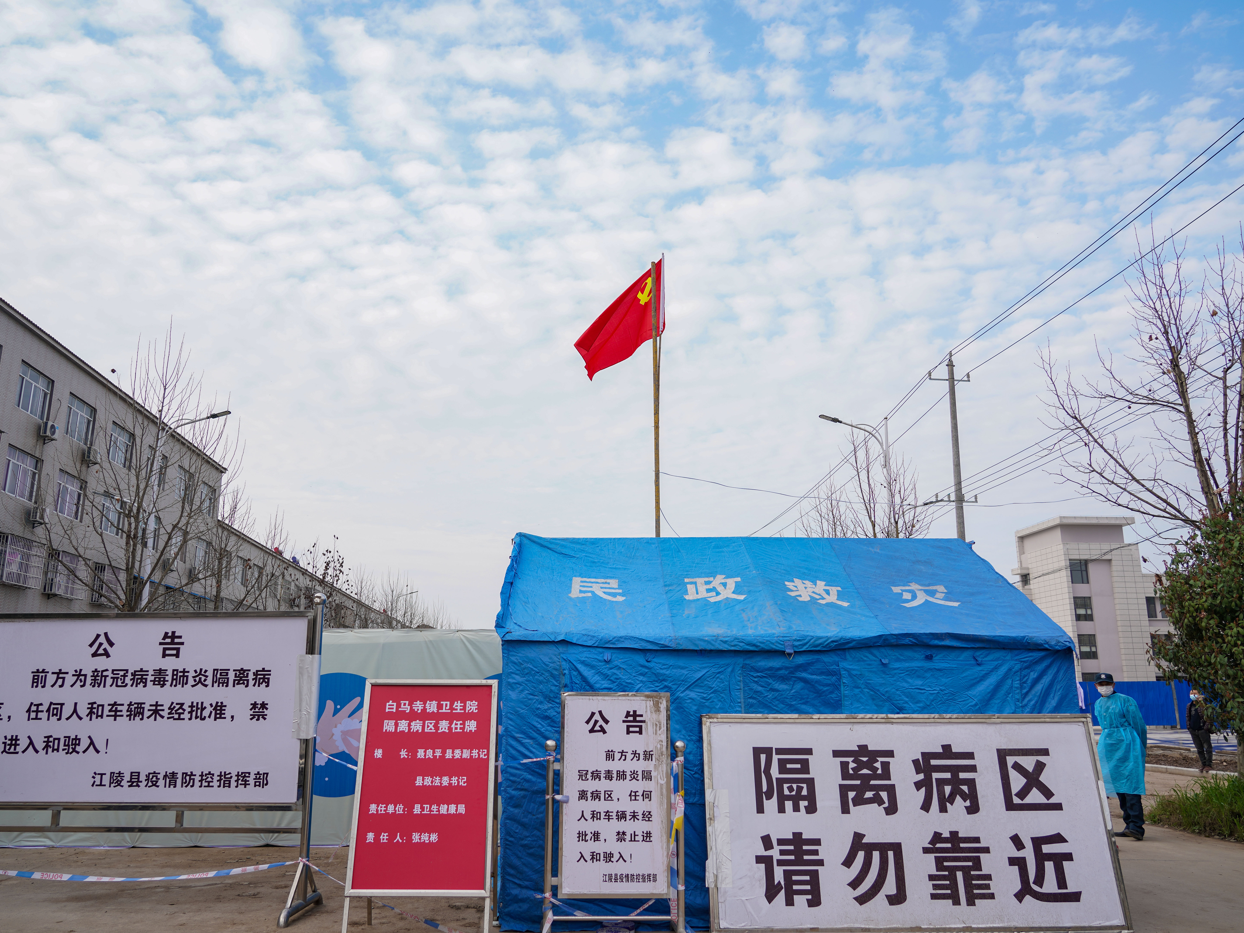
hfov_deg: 67.3
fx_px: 934
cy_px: 467
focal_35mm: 26
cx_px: 596
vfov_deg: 53.1
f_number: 4
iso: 100
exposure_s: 1/250
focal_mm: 24
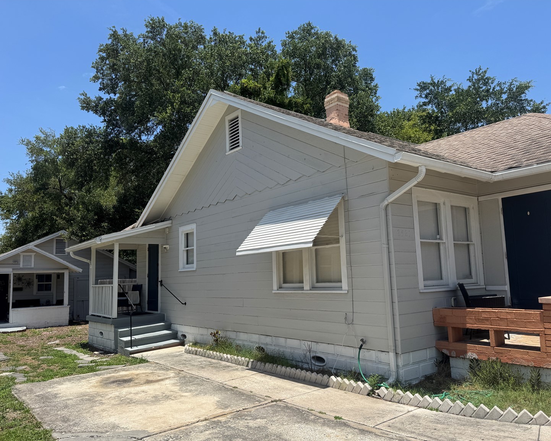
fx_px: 424
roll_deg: +1.2
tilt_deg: +6.1
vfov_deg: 54.9
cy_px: 226
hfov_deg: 66.0
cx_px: 281
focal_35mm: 26
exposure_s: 1/4608
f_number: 1.78
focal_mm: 6.76
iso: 80
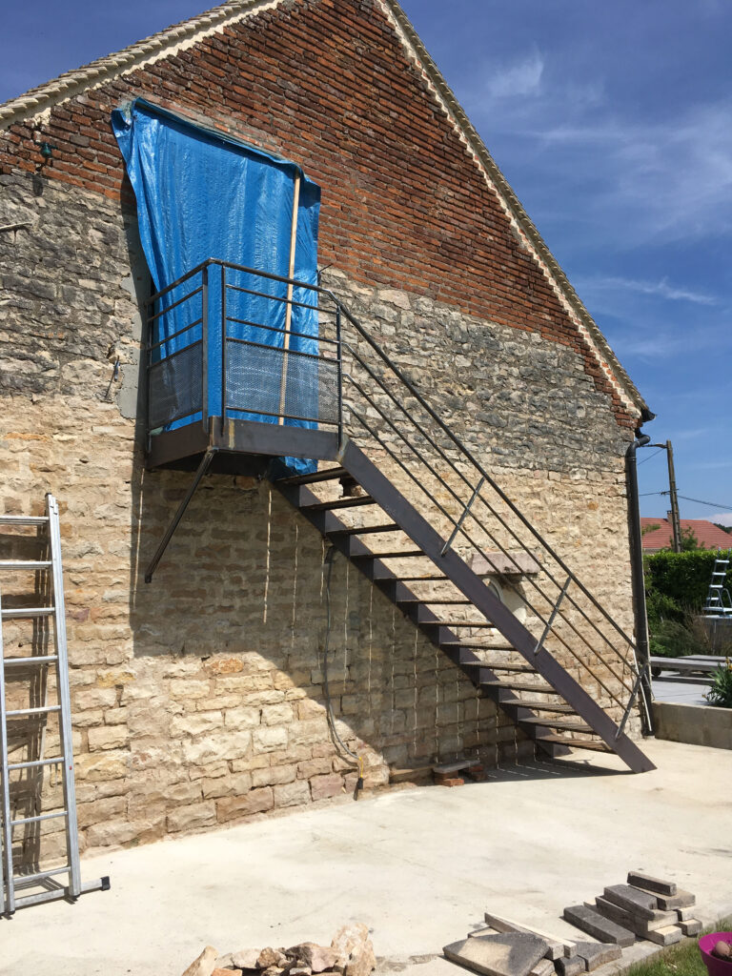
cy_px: 488
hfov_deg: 48.2
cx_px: 366
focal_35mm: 29
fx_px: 818
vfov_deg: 61.7
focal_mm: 4.15
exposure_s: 1/2849
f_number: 2.2
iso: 25
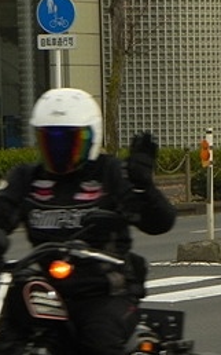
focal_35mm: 292
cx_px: 211
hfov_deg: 4.5
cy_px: 286
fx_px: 2817
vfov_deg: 7.2
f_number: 5.6
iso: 200
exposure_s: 1/220
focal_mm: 20.8
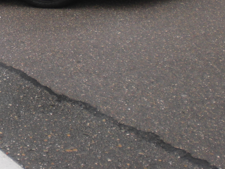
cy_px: -52
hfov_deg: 18.1
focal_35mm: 104
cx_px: -35
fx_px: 676
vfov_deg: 13.7
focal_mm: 6.3
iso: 64
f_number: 3.1
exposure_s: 1/125
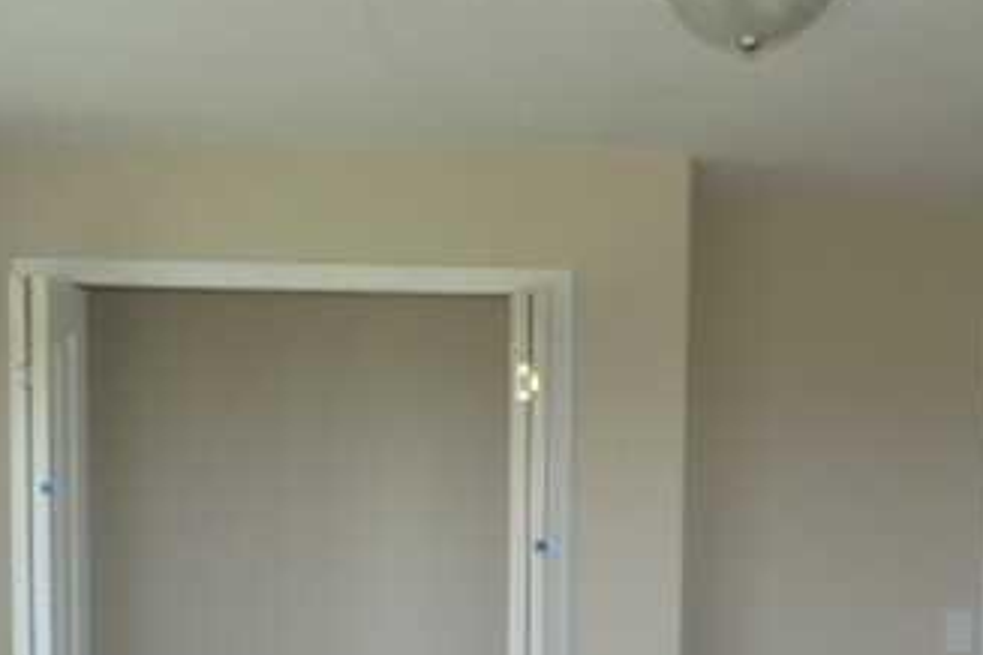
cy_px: 607
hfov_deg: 35.9
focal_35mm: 55
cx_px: 658
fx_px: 1502
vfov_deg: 23.9
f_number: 3.2
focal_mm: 4.8
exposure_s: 1/100
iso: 100
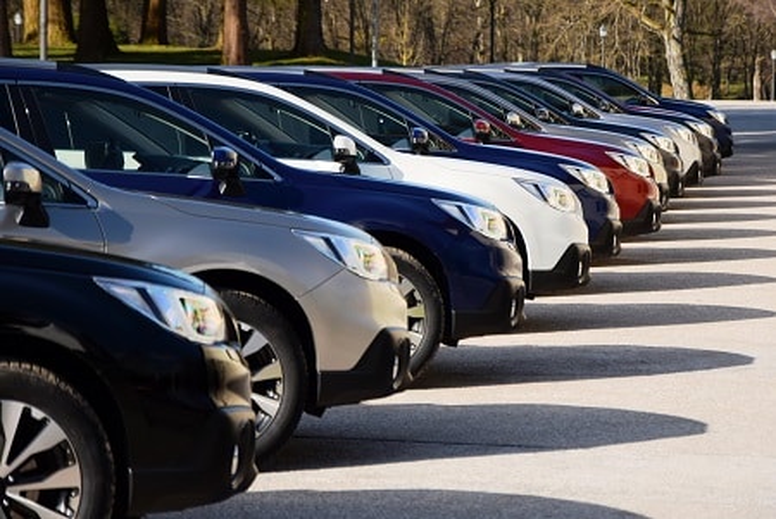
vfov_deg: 8.7
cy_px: 260
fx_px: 3398
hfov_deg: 13.0
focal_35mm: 158
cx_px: 388
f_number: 5.6
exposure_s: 1/250
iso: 250
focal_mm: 105
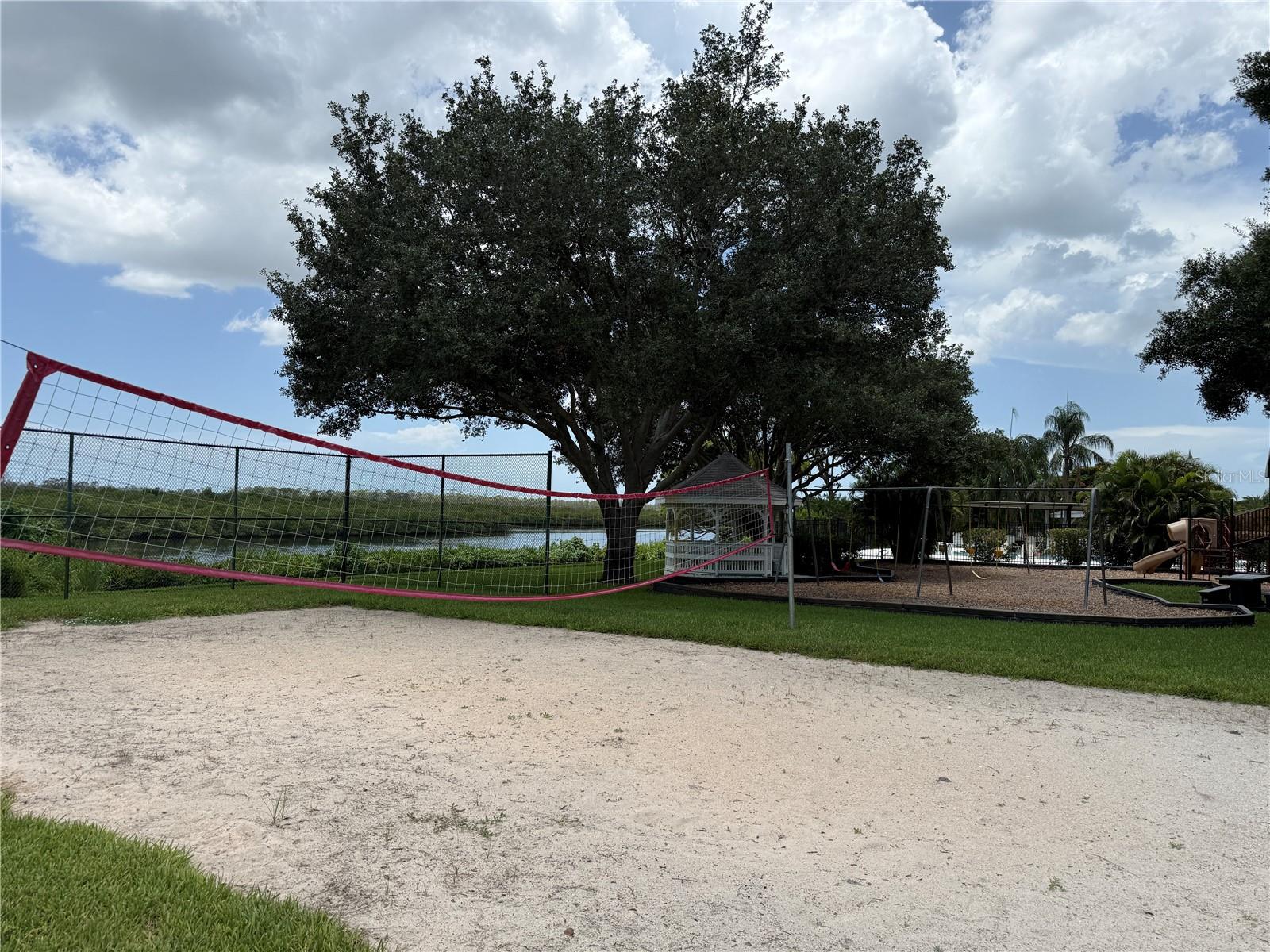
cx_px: 635
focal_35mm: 24
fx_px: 881
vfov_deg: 56.8
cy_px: 476
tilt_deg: +2.9
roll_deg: -2.1
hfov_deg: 71.6
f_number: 1.78
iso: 80
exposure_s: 1/5714
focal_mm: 6.76
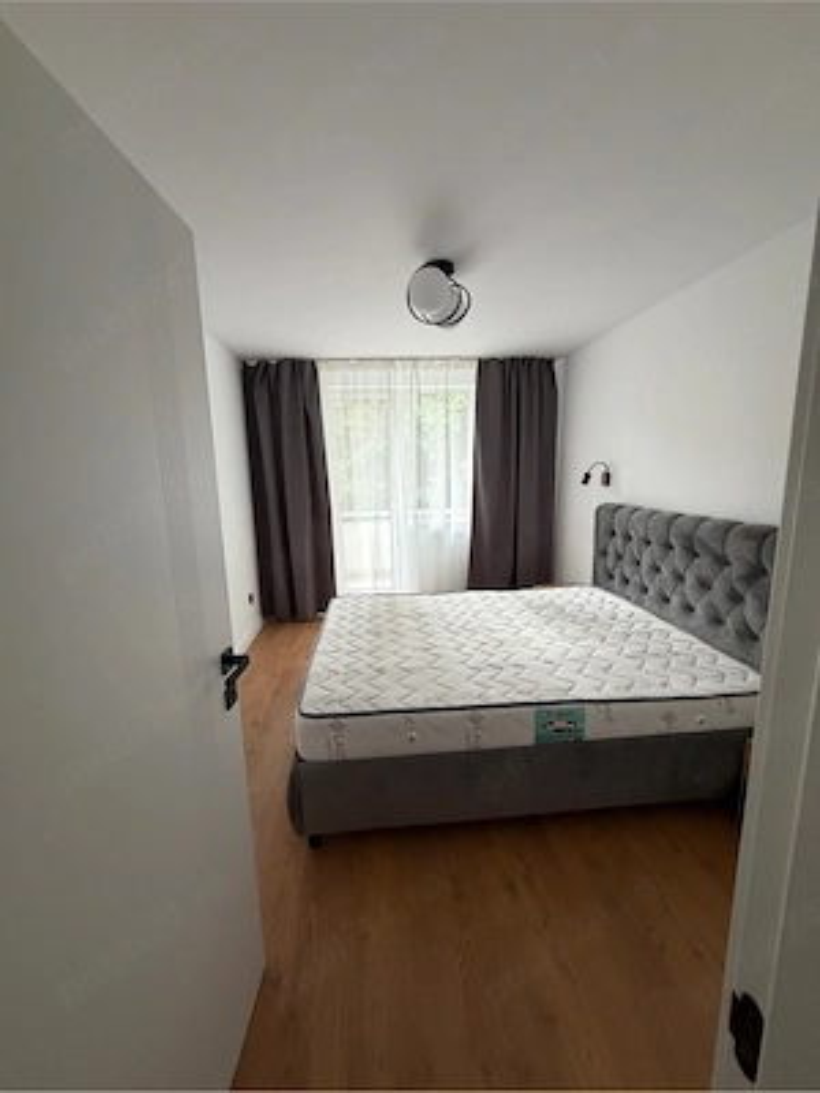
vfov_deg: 102.1
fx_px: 442
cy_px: 546
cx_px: 410
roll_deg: +1.3
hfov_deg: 85.7
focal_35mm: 14
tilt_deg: -9.7
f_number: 2.2
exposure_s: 1/60
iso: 500
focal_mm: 2.22
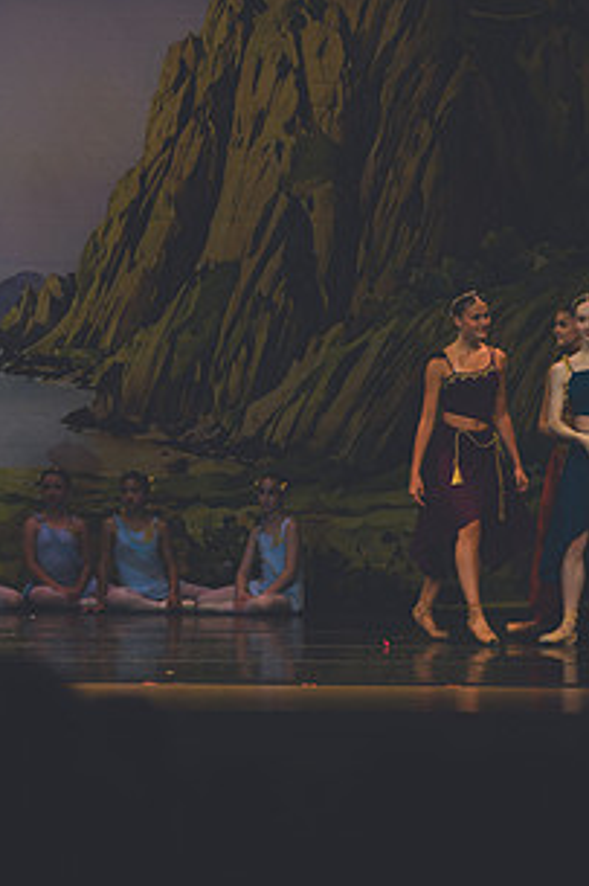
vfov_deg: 8.0
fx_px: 6314
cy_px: 370
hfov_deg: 5.3
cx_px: -3
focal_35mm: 257
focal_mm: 135
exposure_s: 1/500
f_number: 2.8
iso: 640
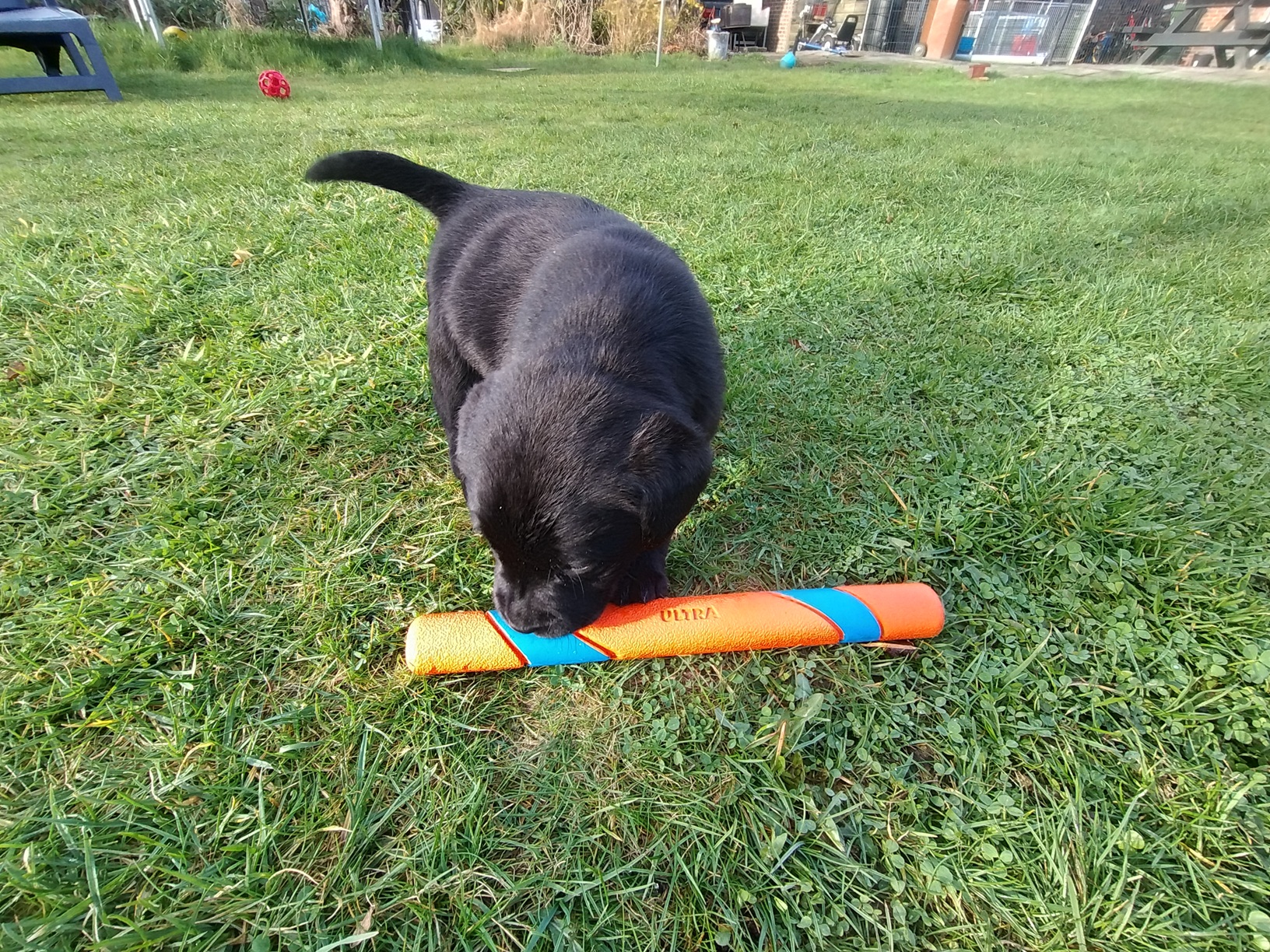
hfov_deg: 94.5
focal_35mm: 16
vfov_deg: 78.1
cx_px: 635
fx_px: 587
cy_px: 476
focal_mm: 1.66
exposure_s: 1/100
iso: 136
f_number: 2.2
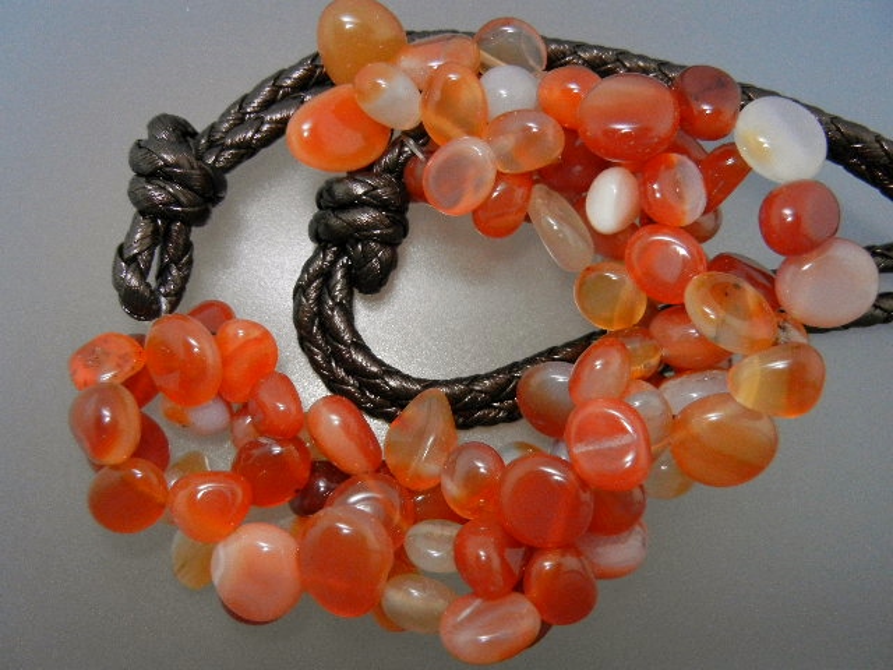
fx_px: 877
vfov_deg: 41.8
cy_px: 335
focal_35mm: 34
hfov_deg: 54.0
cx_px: 446
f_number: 7.2
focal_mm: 6.2
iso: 800
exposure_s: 1/30
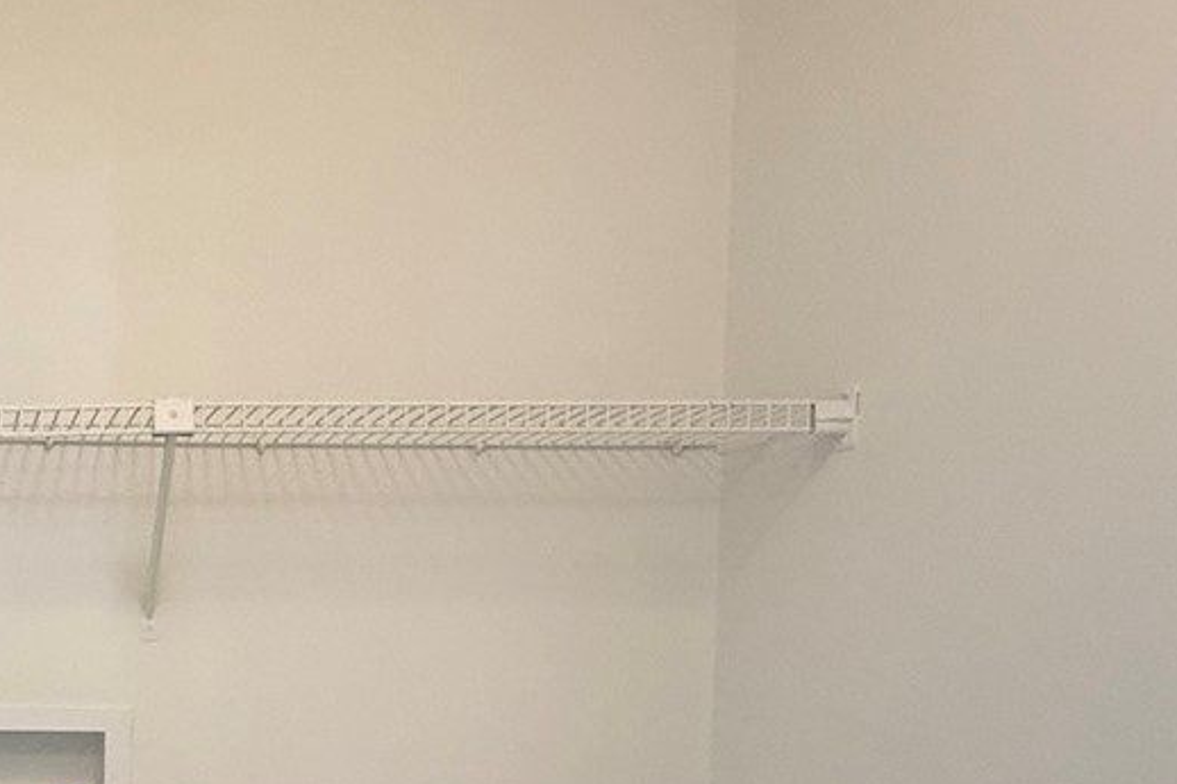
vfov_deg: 28.3
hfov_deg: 38.6
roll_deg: -0.2
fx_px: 1471
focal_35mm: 45
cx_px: -7
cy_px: 759
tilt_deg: -2.4
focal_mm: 2.22
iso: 320
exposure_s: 1/60
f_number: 2.2
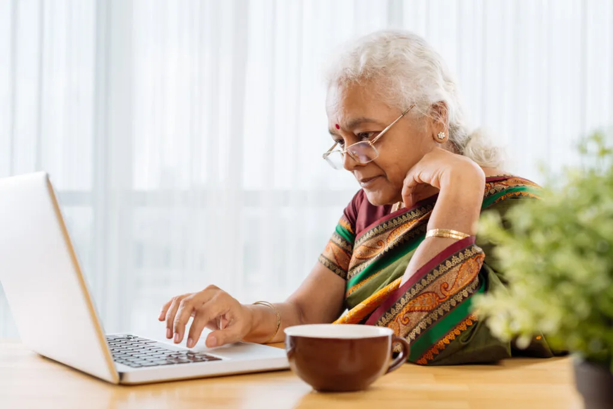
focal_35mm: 50
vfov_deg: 27.0
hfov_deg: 39.6
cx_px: 306
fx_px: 852
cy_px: 204
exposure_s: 1/200
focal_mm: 50
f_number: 4
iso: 100
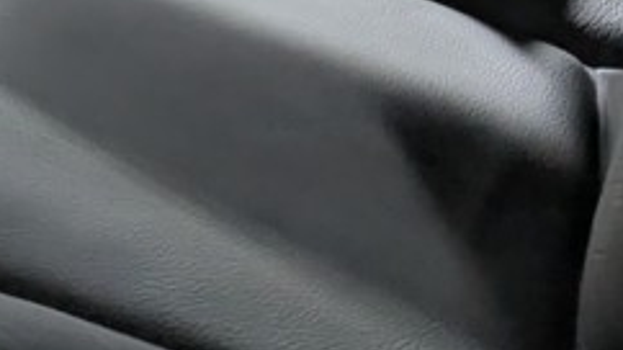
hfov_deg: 14.0
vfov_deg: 7.2
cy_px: -674
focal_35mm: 151
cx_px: -27
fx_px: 2494
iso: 281
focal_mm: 6.81
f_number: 1.85
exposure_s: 1/120
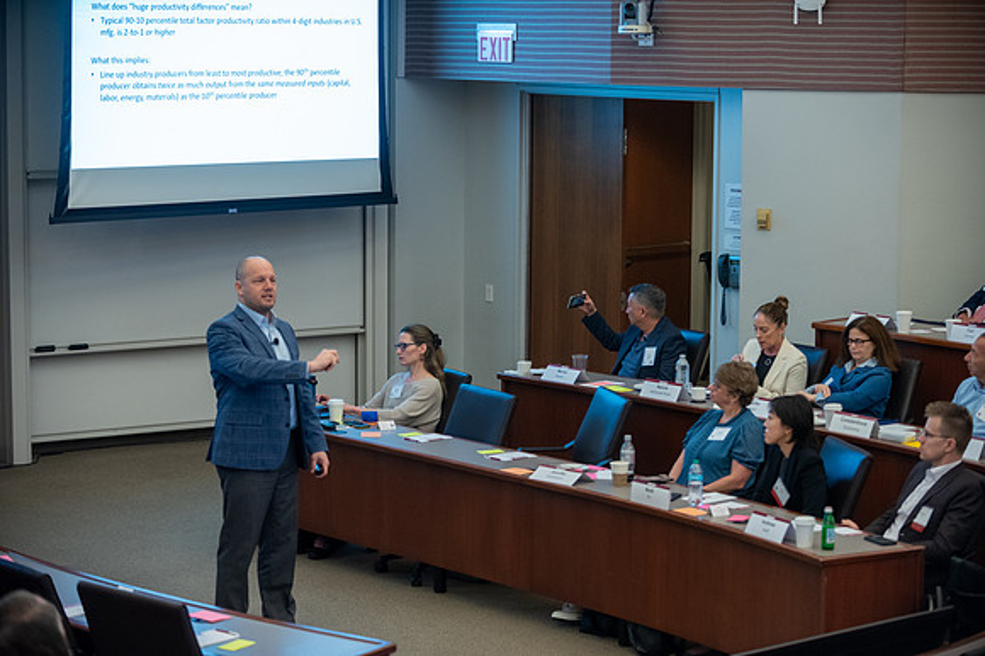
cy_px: 328
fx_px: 2464
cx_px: 492
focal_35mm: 90
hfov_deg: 22.6
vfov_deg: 15.2
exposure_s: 1/160
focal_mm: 90
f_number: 2.8
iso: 2000
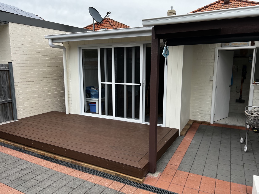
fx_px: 195
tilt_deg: -8.9
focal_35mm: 26
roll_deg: +0.0
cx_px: 130
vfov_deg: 53.1
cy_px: 97
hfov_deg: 67.3
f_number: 1.5
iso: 50
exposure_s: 1/1645
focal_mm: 5.7
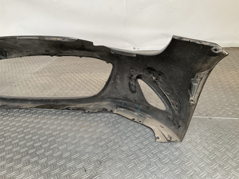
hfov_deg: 61.7
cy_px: 90
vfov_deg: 48.2
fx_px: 200
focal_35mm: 29
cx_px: 120
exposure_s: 1/60
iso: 64
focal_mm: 3
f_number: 1.8
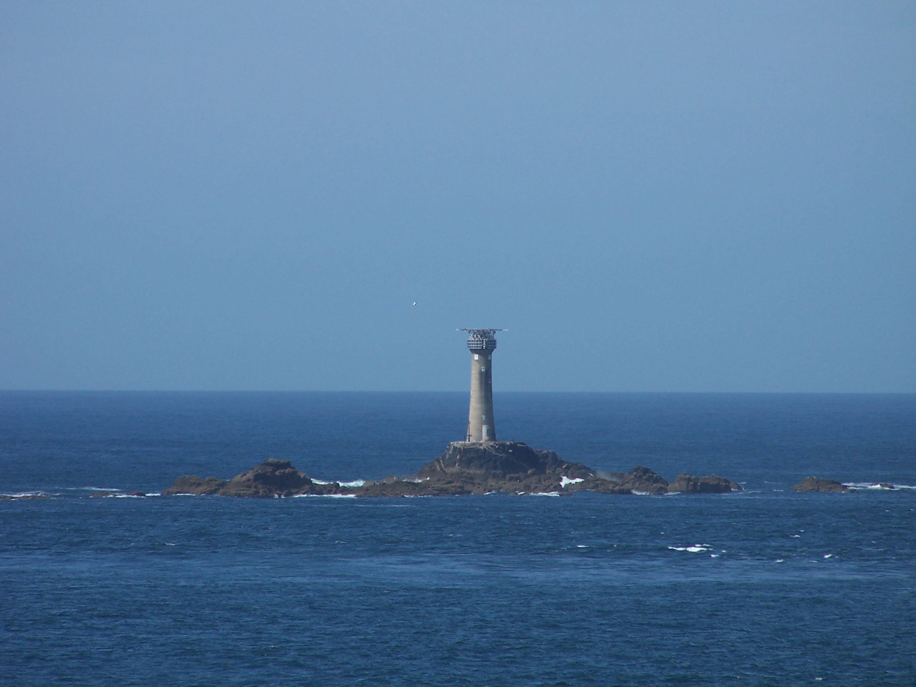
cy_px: 344
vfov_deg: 3.9
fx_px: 10055
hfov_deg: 5.2
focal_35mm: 380
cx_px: 458
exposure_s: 1/500
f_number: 7.1
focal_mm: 63
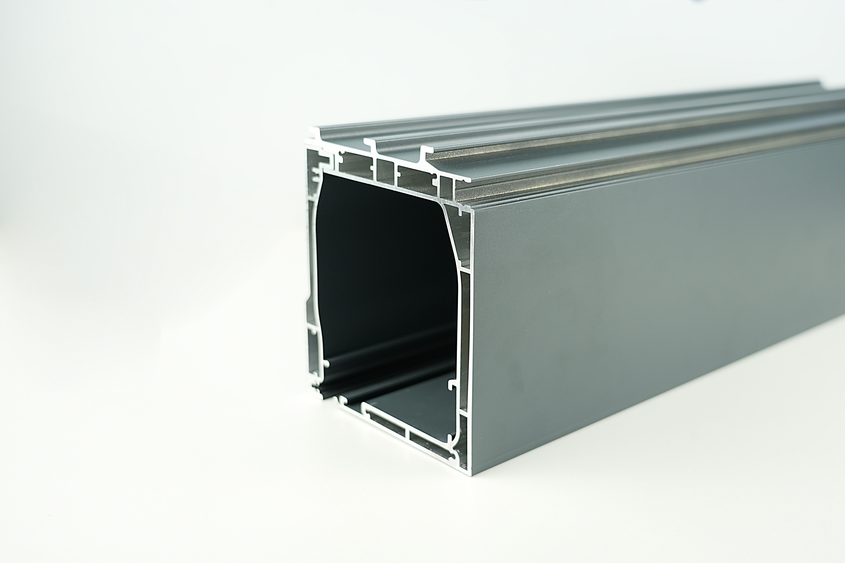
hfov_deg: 46.4
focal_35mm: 42
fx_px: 986
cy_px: 282
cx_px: 422
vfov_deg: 31.9
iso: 250
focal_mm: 42
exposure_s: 1/50
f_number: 4
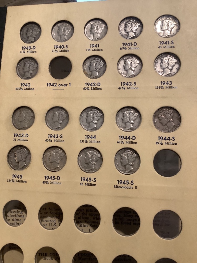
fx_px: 235
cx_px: 98
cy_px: 132
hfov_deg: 45.4
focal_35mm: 31
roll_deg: -11.1
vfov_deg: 58.4
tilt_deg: -39.8
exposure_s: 1/50
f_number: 2.4
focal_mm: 3.3
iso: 200
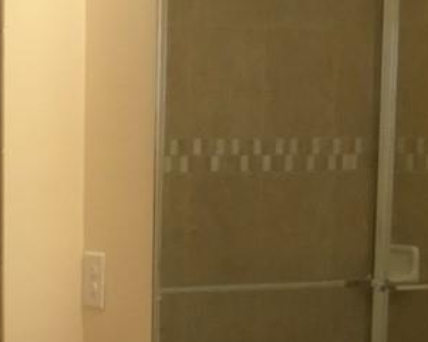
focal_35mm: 103
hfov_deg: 16.3
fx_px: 1305
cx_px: -293
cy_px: 316
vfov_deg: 14.8
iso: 100
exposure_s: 1/30
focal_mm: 3.3
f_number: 2.4
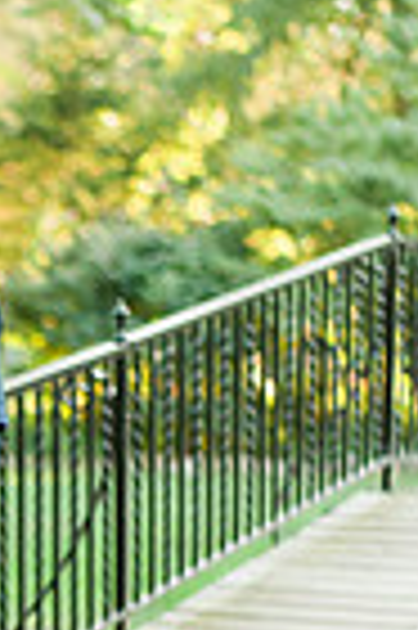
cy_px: 634
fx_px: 2811
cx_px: -240
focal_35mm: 161
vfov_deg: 12.6
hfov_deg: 8.3
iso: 640
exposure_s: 1/500
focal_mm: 50
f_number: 1.8
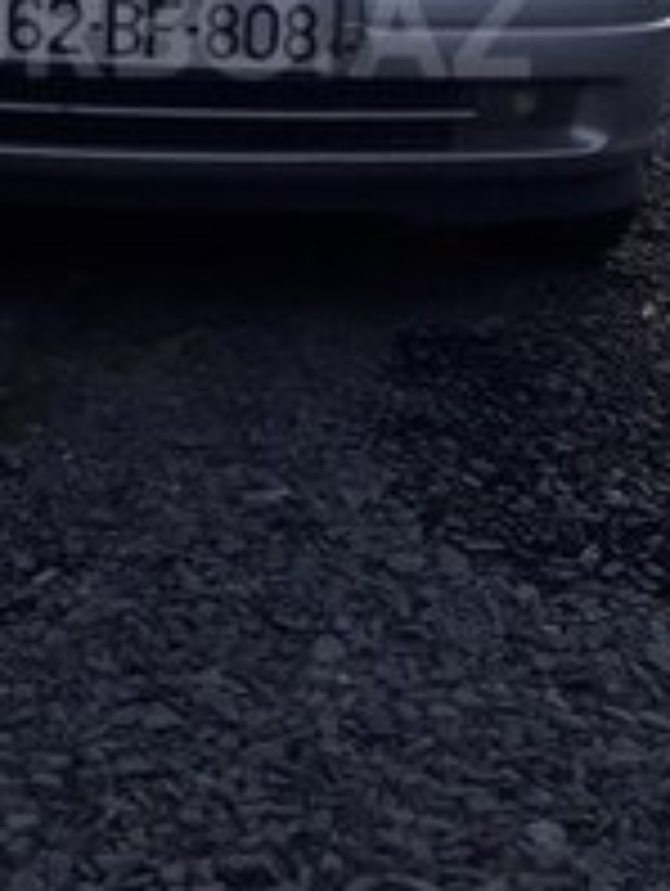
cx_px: 184
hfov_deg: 20.9
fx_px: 1803
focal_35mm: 70
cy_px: 27
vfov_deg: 26.4
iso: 160
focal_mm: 3.7
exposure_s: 1/33
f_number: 1.9
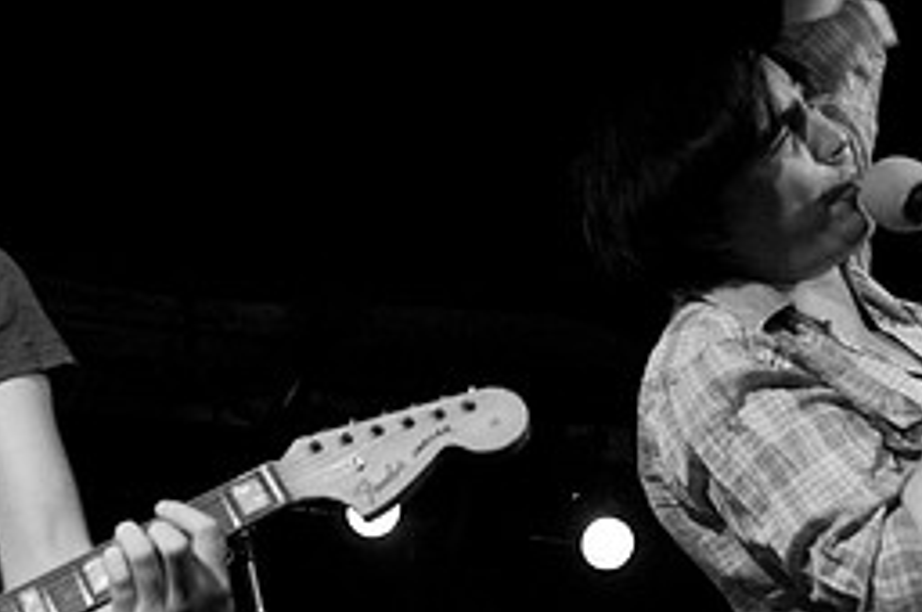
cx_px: 508
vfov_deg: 20.0
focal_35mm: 68
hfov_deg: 29.7
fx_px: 1739
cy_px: 342
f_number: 3.2
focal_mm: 20
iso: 800
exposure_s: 1/60
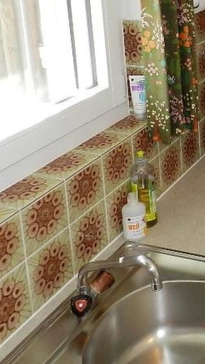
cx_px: 276
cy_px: 61
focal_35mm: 56
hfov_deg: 19.5
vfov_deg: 35.7
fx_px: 541
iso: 160
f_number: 3.4
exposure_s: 1/40
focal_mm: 4
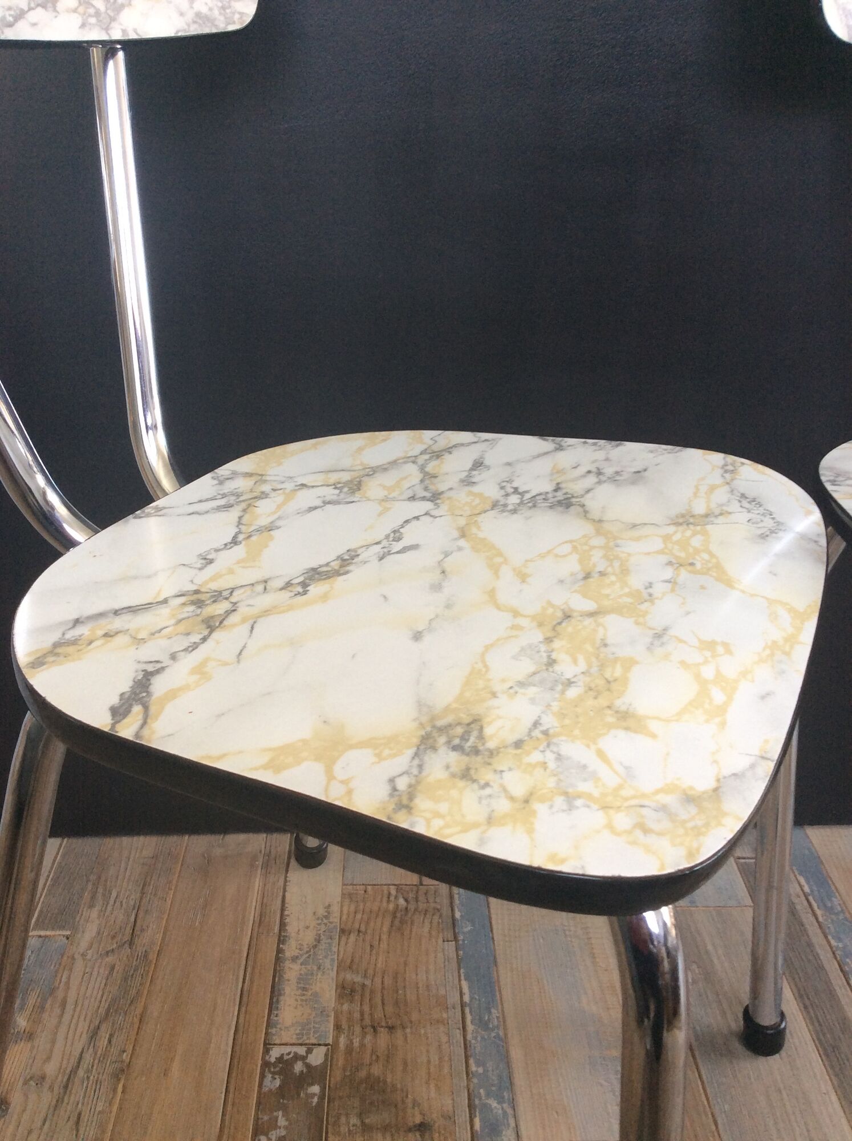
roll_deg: -1.3
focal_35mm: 32
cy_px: 570
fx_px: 1053
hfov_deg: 44.1
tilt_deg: -26.1
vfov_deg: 56.9
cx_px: 426
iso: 40
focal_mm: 3.3
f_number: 2.4
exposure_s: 1/50
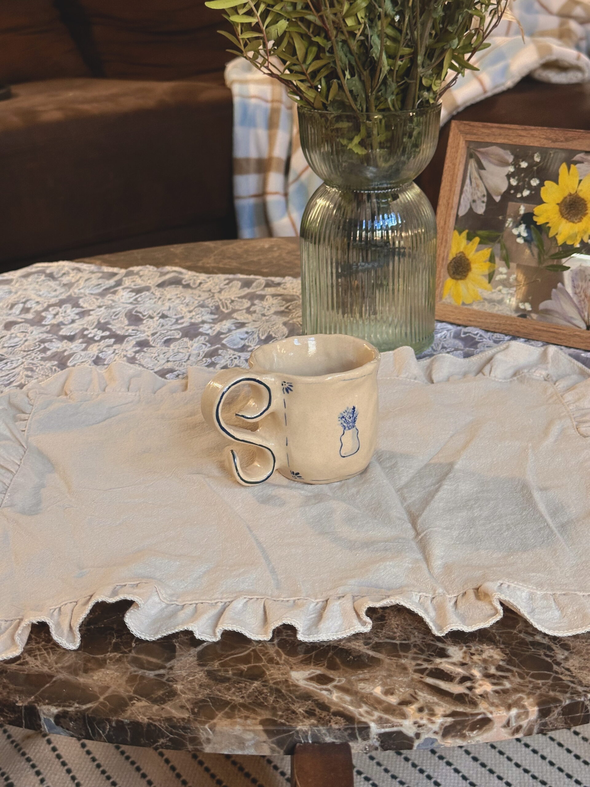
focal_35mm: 48
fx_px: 1091
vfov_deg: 39.7
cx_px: 295
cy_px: 394
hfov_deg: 30.3
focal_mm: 6.86
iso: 200
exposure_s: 1/59
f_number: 1.78
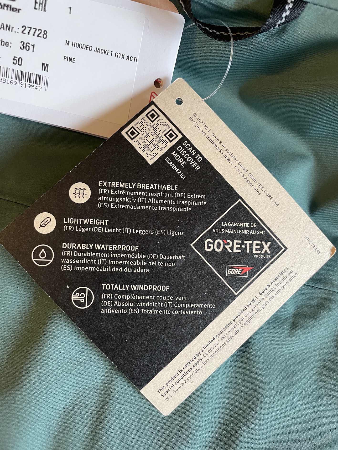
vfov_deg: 67.3
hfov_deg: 53.1
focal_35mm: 26
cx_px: 169
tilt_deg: -77.2
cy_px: 225
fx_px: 339
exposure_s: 1/50
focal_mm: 4.2
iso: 200
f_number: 1.6
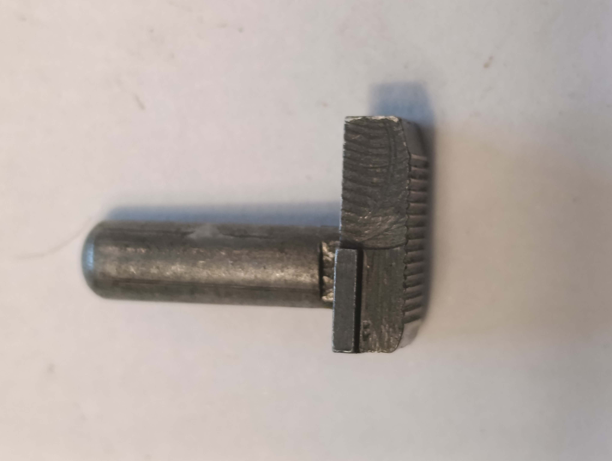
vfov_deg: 16.1
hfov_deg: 21.3
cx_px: 306
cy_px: 230
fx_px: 1629
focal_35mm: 92
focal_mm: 6.14
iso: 1000
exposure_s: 1/50
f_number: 1.6
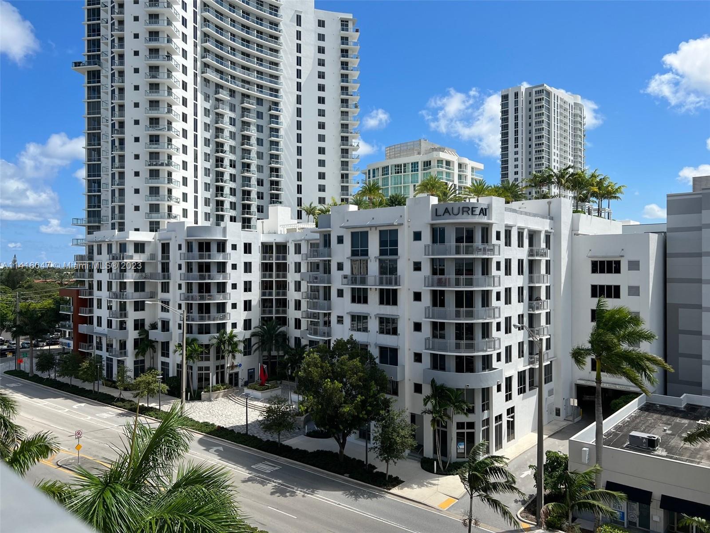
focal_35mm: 26
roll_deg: +0.0
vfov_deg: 53.1
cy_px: 266
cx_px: 355
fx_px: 533
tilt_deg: -0.2
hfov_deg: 67.3
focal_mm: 5.7
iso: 50
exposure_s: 1/5319
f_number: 1.5
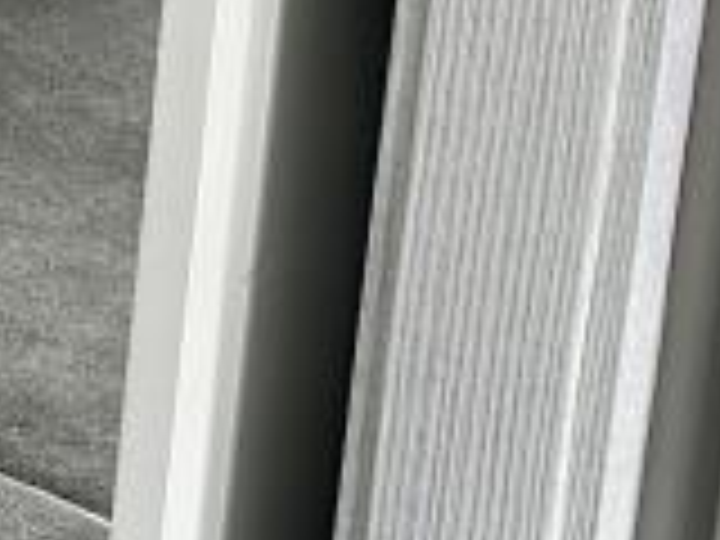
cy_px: -666
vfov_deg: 8.9
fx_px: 3203
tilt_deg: -9.0
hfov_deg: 9.8
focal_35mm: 154
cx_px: -1444
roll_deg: -1.7
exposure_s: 1/130
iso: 100
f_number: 1.78
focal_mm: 6.86
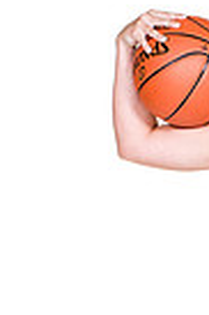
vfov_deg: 4.4
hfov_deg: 2.9
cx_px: 324
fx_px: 4086
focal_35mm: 468
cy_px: 320
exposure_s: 1/160
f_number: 6.3
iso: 200
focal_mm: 95
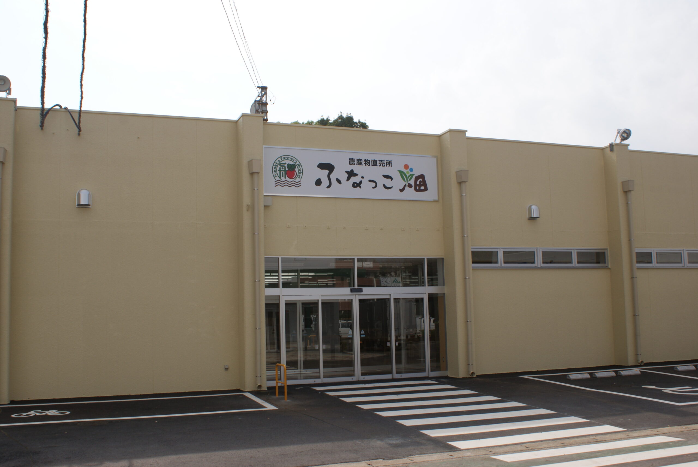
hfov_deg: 49.5
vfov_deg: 34.3
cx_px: 349
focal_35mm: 39
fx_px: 757
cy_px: 234
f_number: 11
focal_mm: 26
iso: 100
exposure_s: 1/160
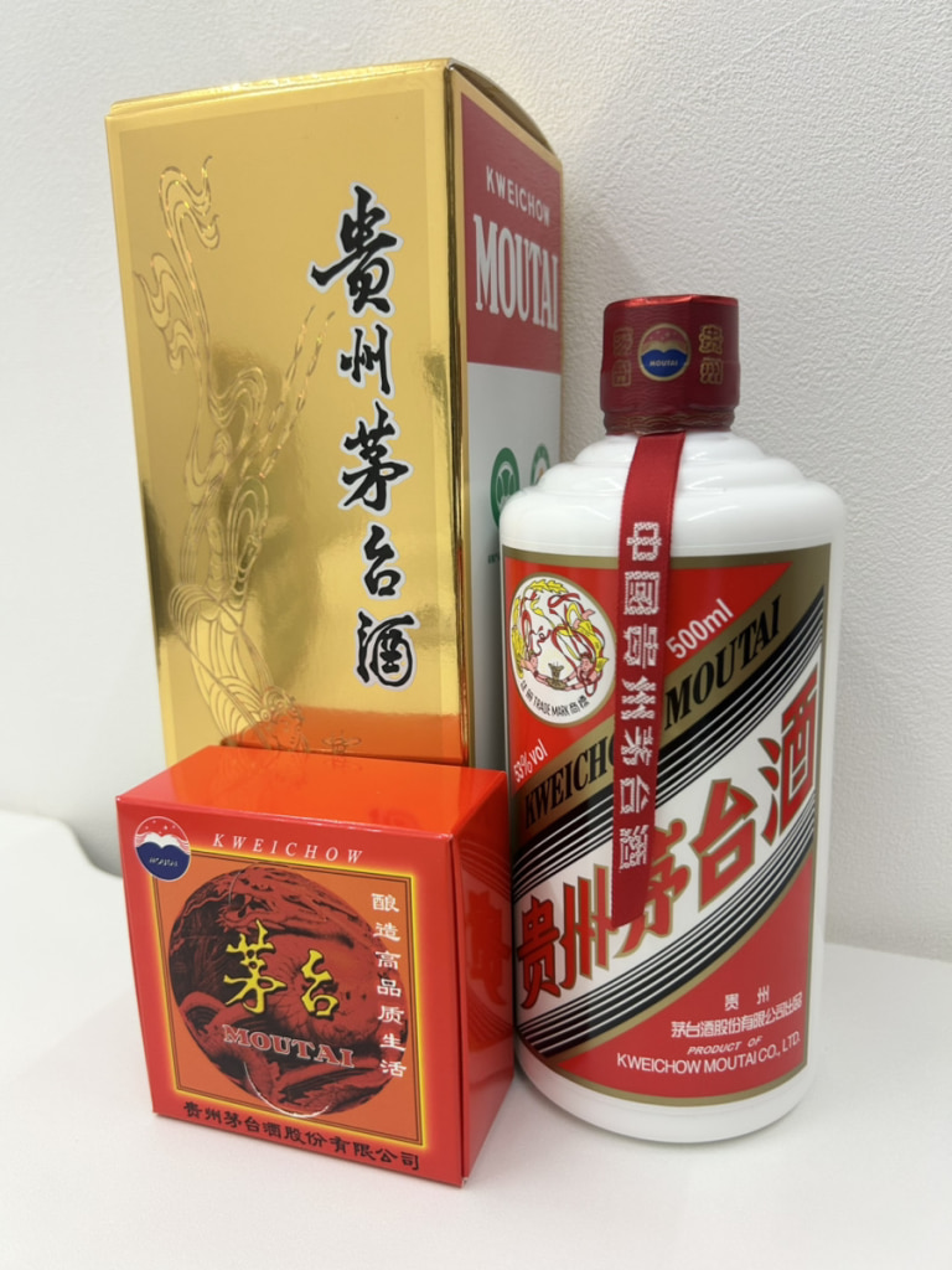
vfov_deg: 67.3
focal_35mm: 26
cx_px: 476
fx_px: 953
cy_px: 635
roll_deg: +0.5
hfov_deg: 53.1
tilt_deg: -12.7
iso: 64
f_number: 1.5
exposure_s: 1/100
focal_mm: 5.7
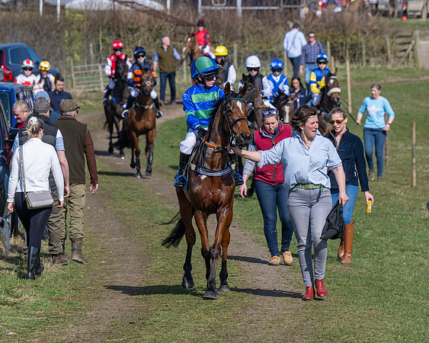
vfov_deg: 5.2
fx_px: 3763
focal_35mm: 296
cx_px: 230
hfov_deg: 6.5
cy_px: 155
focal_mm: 150
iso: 200
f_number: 5
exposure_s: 1/2000
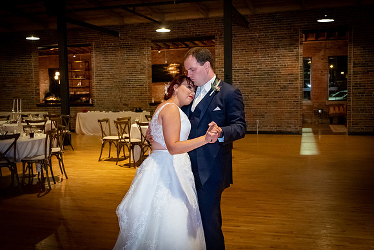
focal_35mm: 36
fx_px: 375
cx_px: 181
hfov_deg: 53.0
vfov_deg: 36.8
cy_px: 124
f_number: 3.2
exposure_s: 1/125
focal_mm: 22.3
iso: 8000
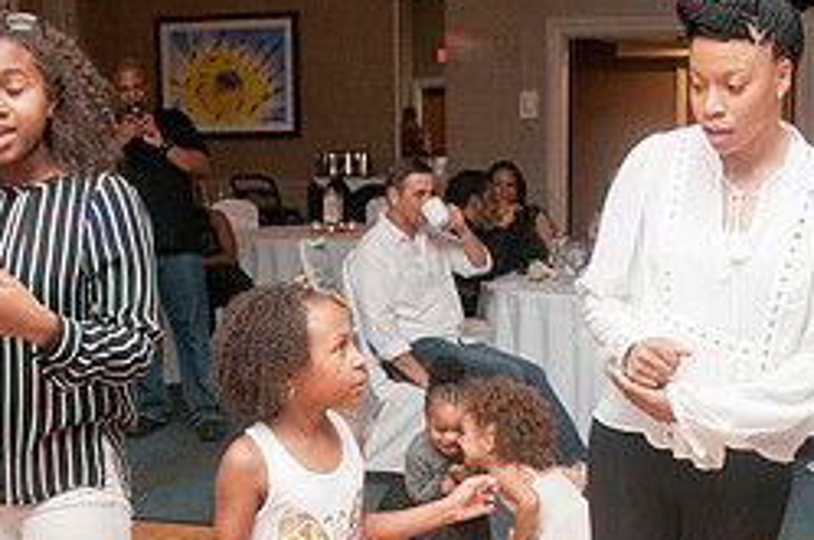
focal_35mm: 63
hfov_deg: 31.9
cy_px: 430
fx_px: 1422
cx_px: 366
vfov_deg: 21.2
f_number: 5.6
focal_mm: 18
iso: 800
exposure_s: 1/125
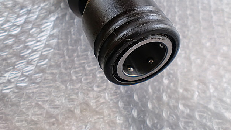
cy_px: 48
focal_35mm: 39
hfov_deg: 51.6
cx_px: 116
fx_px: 239
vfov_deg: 30.3
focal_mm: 6.3
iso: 64
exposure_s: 1/80
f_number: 3.1
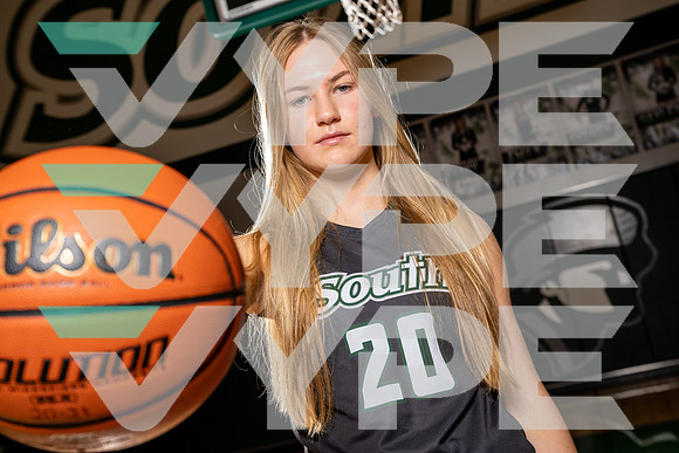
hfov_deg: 38.9
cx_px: 340
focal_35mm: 51
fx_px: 962
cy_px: 226
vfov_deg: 26.5
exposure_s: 1/250
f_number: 5.6
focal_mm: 51
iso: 400
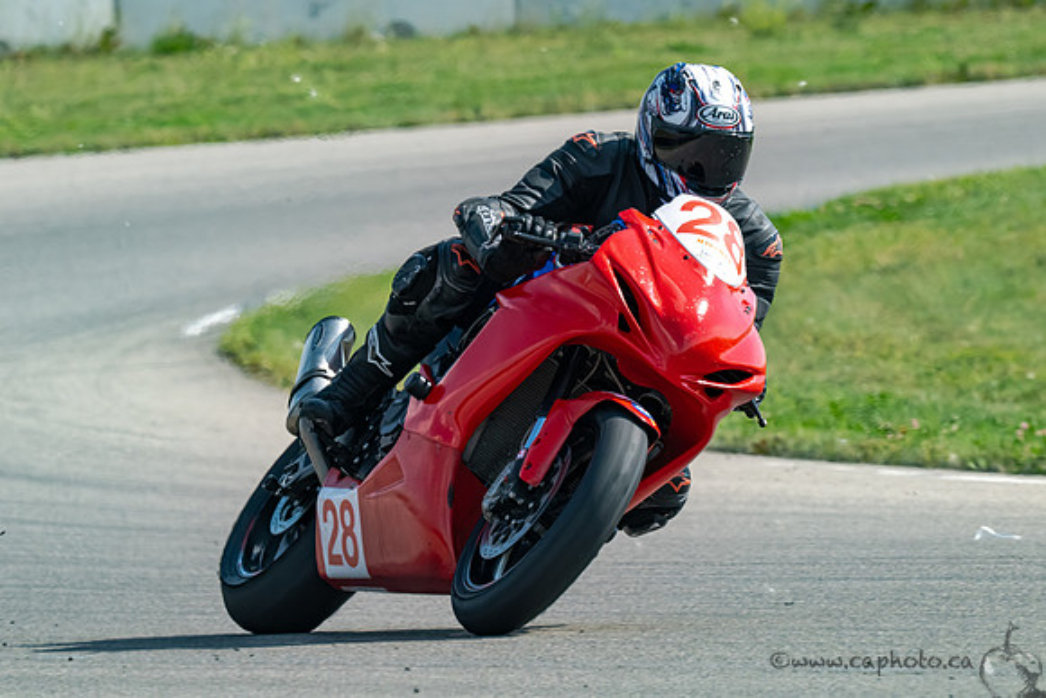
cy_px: 349
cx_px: 422
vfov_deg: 1.9
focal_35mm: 716
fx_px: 20820
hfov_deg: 2.9
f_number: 16
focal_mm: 600
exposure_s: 1/1250
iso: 1400
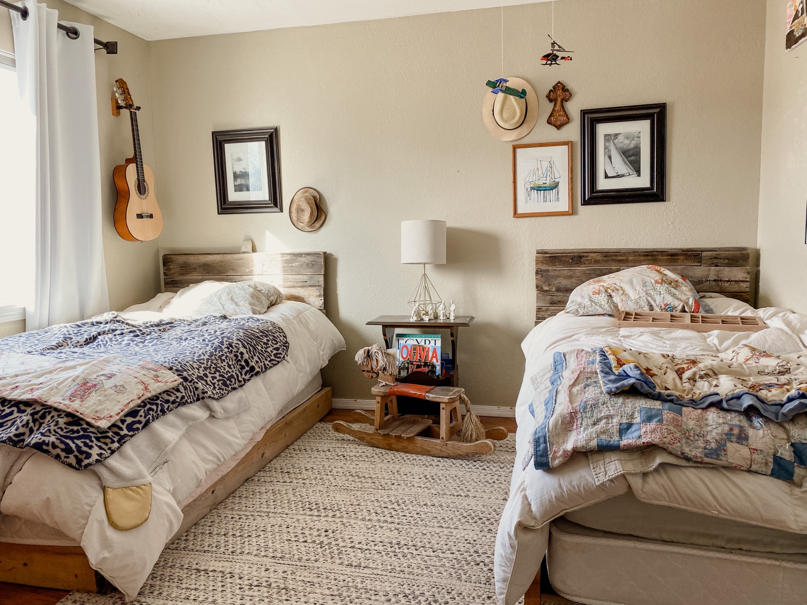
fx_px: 606
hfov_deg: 67.3
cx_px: 404
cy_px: 302
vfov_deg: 53.1
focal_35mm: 26
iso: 80
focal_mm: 4.25
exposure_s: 1/120
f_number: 1.8
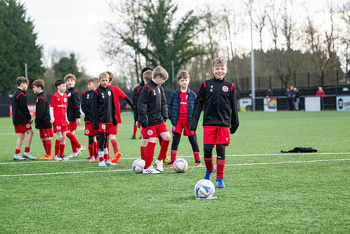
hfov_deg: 16.3
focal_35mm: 126
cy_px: 117
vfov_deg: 10.9
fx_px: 1225
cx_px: 174
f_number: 4
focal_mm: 125
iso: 2000
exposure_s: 1/2500
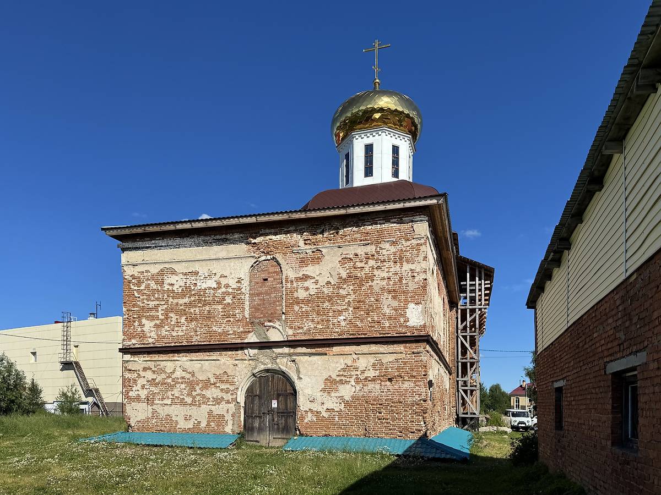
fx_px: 458
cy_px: 248
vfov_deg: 56.8
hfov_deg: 71.6
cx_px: 330
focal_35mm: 24
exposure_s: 1/7092
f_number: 1.78
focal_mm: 6.76
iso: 80
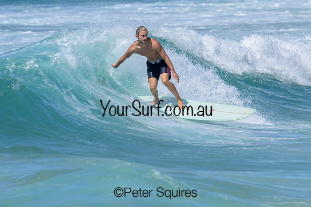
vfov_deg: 1.3
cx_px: 100
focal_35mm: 1087
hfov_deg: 1.9
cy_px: 90
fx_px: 9391
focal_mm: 800
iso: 1250
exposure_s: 1/2000
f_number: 16
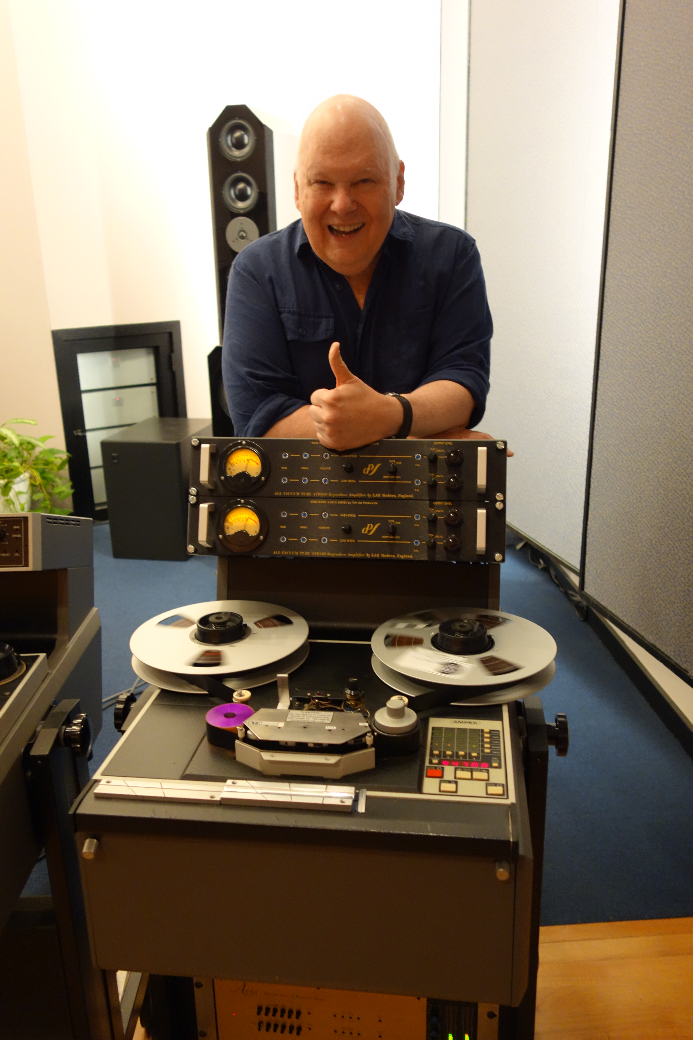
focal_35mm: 29
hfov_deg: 45.0
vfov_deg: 63.7
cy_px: 520
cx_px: 346
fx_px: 837
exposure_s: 1/30
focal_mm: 10.91
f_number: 2
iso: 800
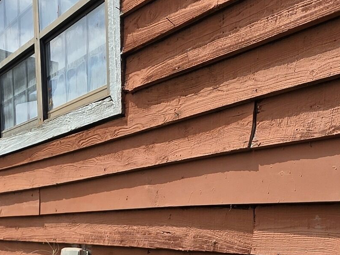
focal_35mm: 50
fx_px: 491
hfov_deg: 37.9
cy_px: 285
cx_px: 216
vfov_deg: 26.6
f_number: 1.9
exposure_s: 1/2614
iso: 40
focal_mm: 2.2
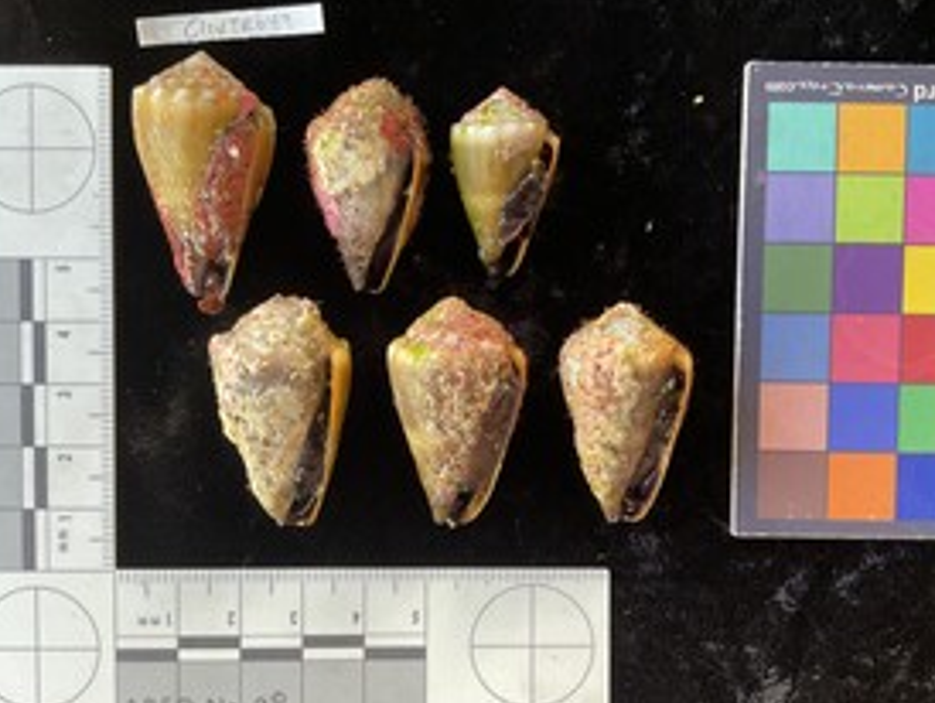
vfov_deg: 38.7
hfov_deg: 50.1
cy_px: 367
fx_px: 1000
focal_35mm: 37
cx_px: 478
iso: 160
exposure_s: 1/60
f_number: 1.8
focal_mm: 3
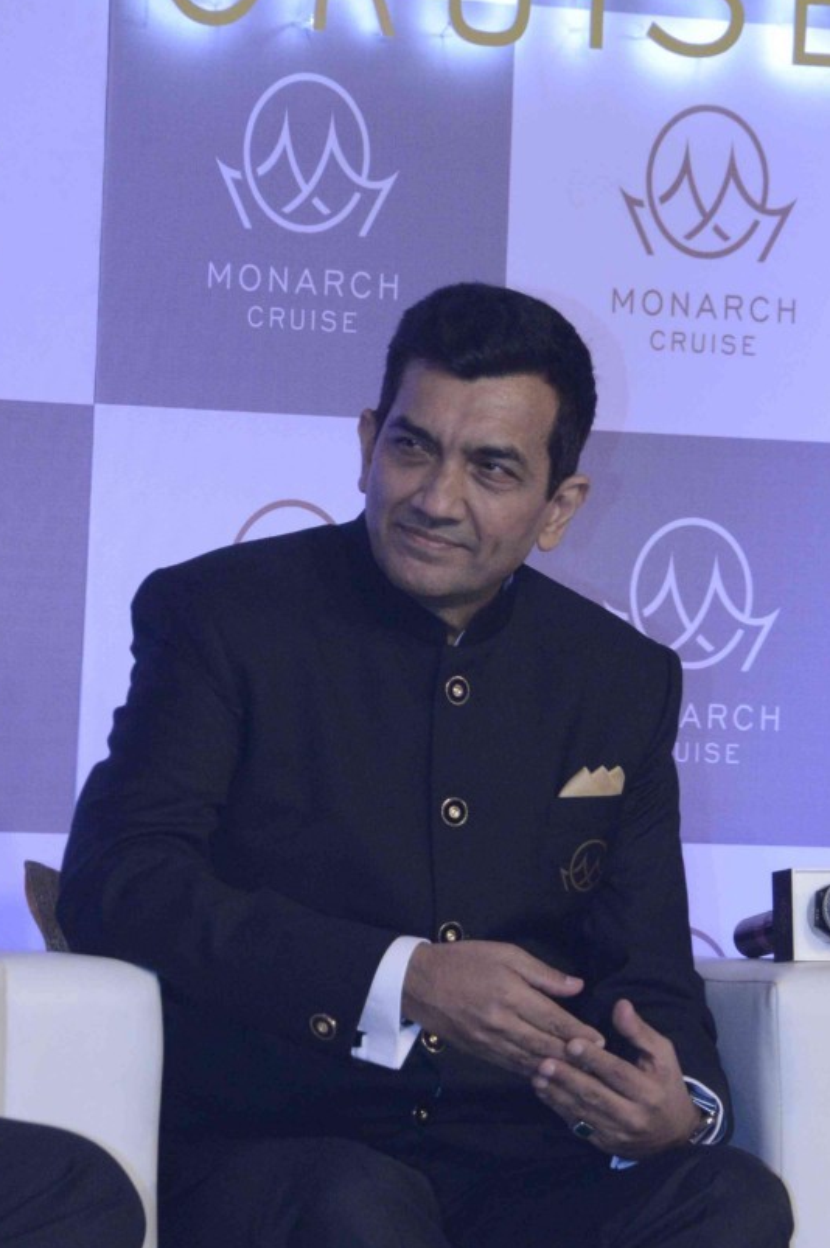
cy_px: 782
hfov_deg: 4.7
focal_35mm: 295
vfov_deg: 7.0
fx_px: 10217
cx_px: 556
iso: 1600
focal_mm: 105
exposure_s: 1/200
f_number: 9
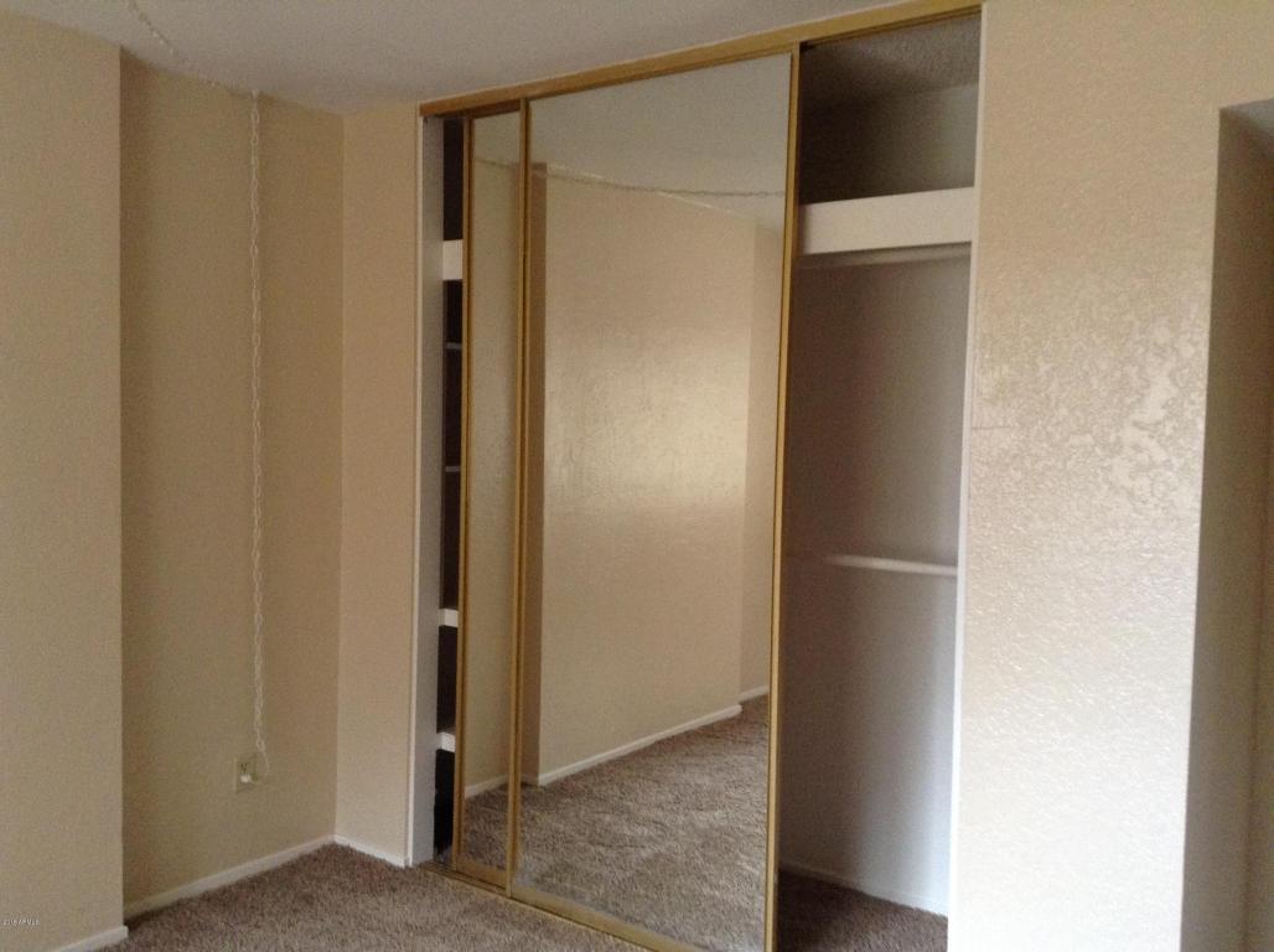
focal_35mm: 33
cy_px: 476
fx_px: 1213
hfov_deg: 55.4
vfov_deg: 42.8
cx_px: 637
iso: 160
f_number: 2.4
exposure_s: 1/24
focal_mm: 3.3
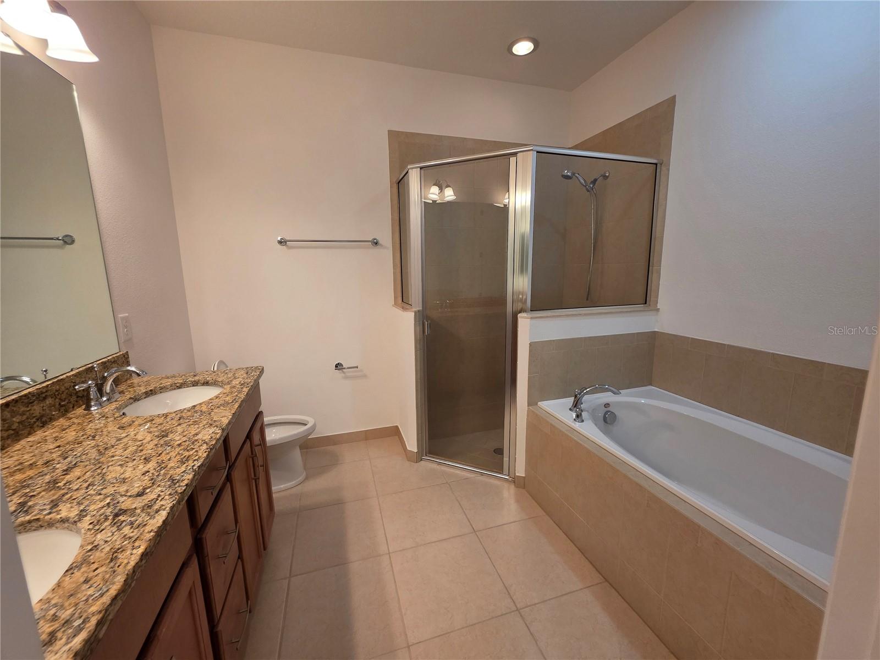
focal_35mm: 13
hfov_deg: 106.2
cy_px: 330
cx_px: 440
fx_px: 330
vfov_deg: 89.9
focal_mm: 2.2
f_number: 1.9
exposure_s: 1/60
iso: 200
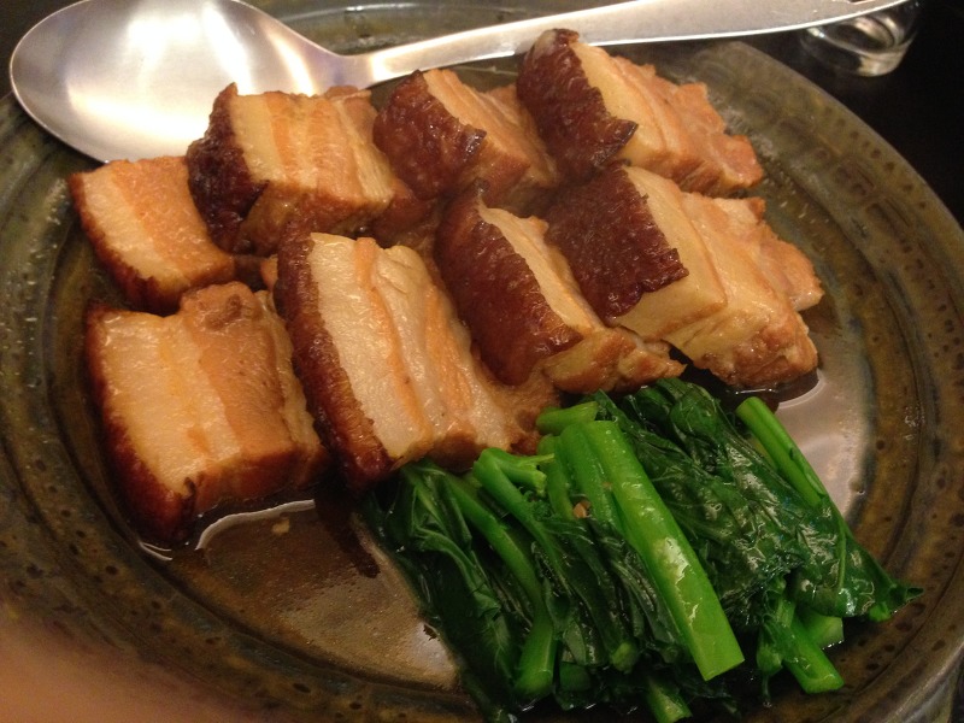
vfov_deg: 42.9
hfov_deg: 55.4
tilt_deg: -51.6
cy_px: 362
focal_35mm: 33
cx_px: 482
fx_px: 919
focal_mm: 4.12
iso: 400
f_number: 2.4
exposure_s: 1/17
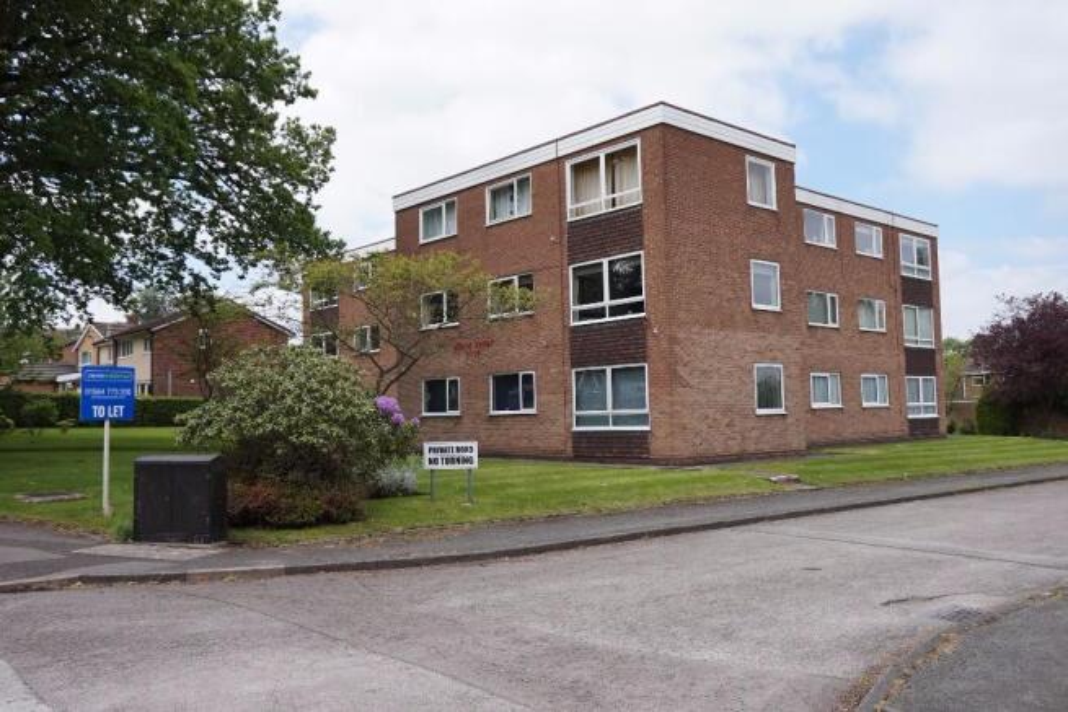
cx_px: 534
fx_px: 890
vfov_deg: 43.6
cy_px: 356
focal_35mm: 30
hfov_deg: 61.9
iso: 100
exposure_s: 1/500
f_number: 5
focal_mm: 20
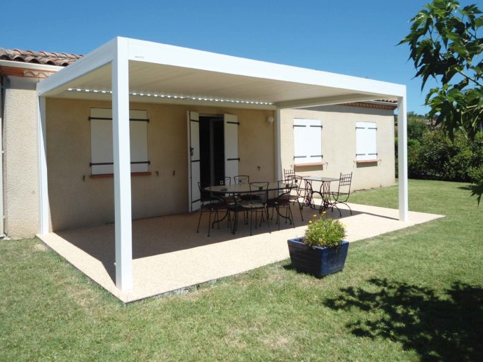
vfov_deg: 48.2
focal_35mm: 29
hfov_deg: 61.6
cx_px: 227
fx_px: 404
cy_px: 170
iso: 80
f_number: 8
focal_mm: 4.7
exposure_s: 1/160
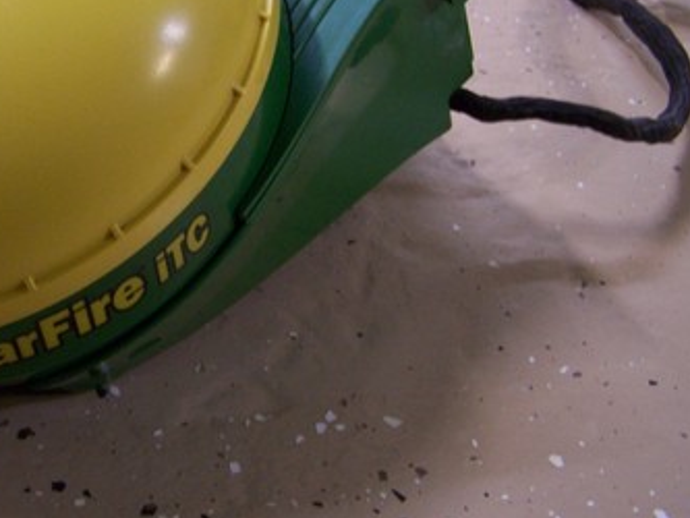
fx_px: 1236
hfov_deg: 30.4
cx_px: 135
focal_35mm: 62
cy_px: 116
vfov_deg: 23.4
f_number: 2.8
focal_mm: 6.3
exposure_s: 1/8
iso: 140
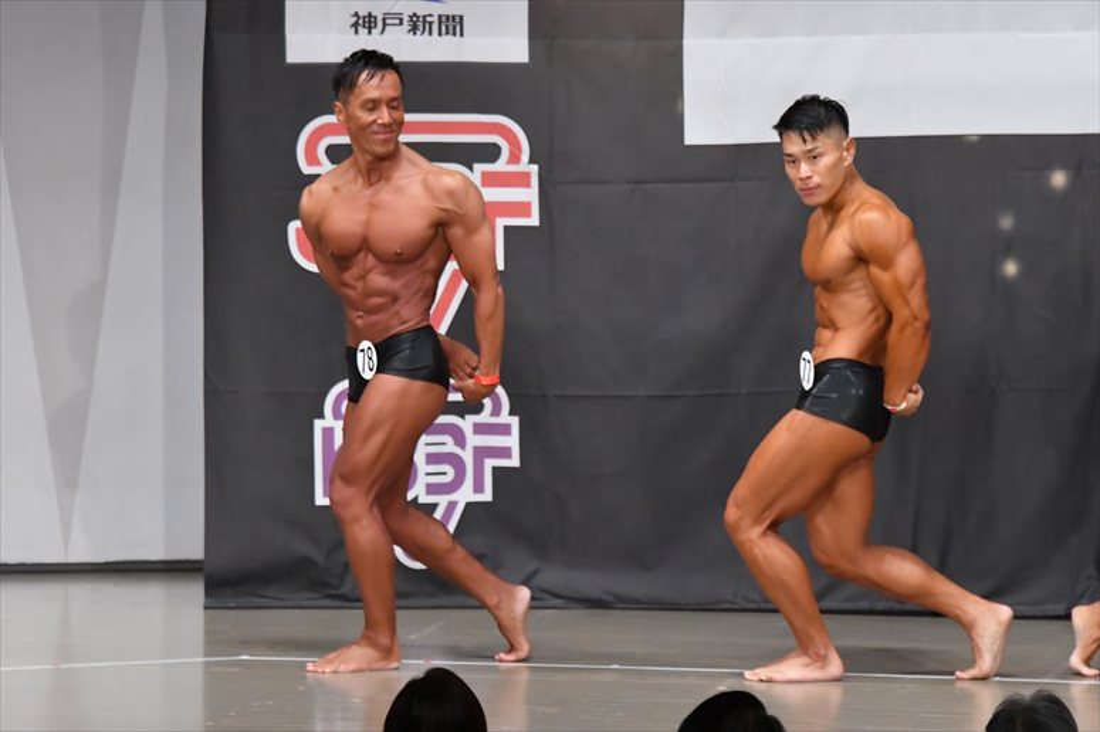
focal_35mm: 240
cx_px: 550
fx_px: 7330
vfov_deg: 5.7
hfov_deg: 8.6
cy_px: 366
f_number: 5.6
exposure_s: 1/400
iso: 6400
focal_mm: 160
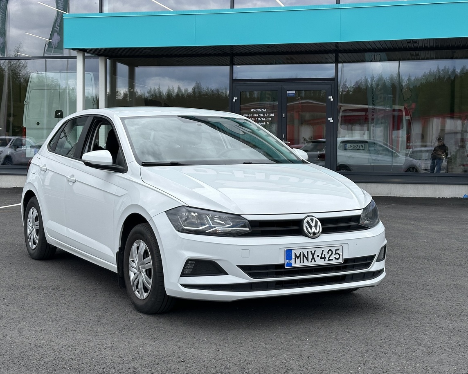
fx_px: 817
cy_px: 168
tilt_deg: -1.1
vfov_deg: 25.8
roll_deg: -0.8
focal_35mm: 59
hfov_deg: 31.9
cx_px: 206
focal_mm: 6.86
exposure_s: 1/1613
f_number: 1.78
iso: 64
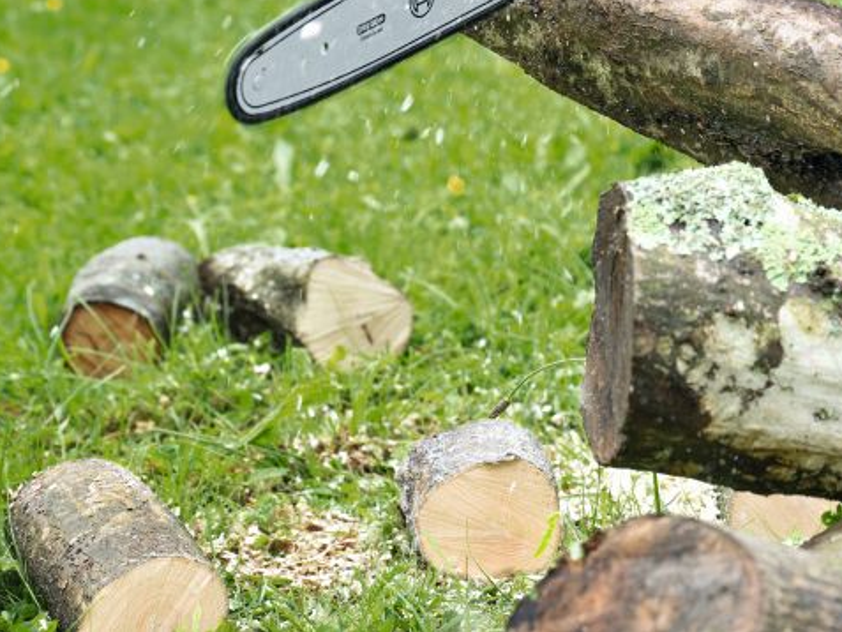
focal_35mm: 123
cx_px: 648
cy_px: 45
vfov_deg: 12.0
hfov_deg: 15.9
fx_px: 2993
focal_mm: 61
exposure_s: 1/250
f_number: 5
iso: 200
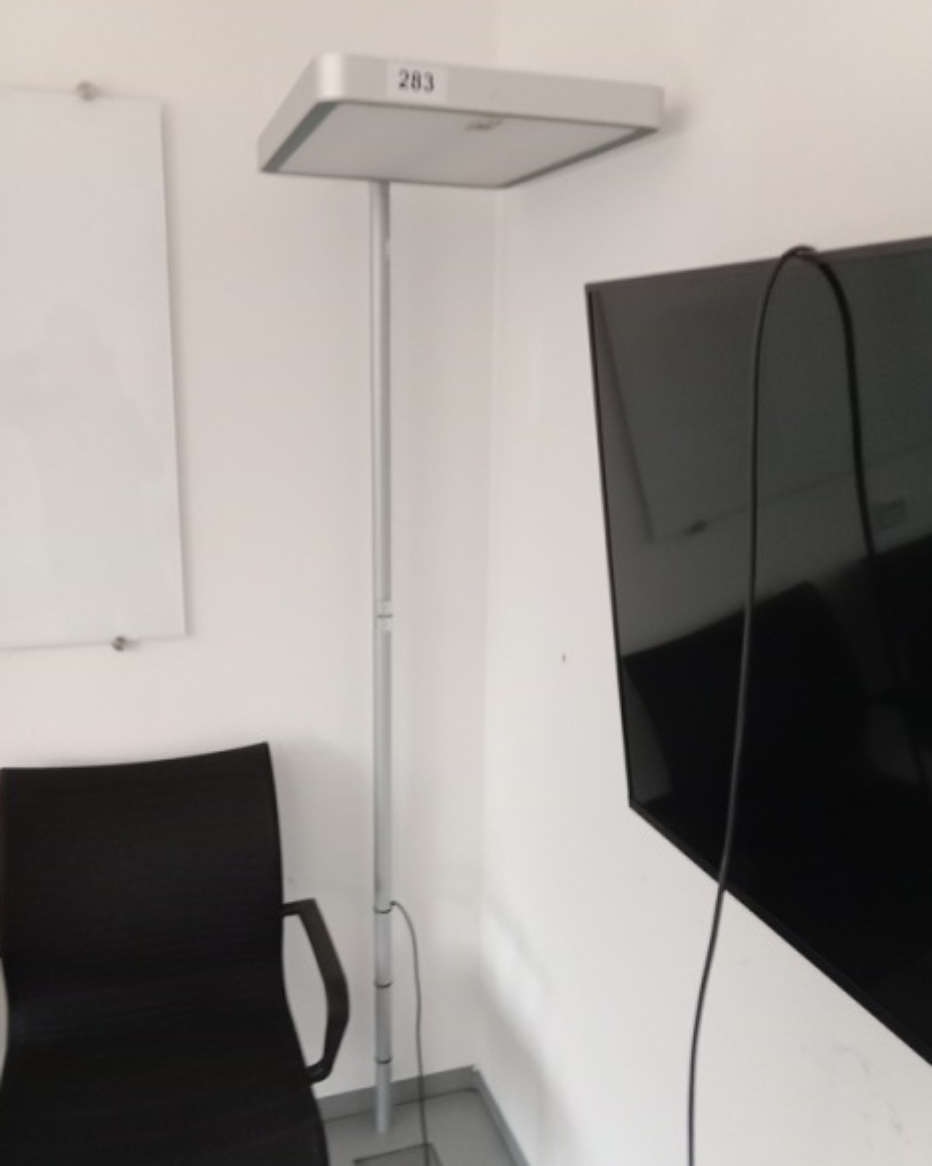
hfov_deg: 49.9
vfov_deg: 60.4
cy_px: 615
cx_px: 477
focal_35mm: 29
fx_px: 1001
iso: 630
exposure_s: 1/20
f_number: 2.2
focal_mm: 3.65
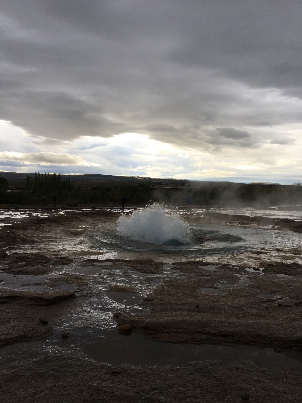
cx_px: 151
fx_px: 337
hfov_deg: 48.2
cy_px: 202
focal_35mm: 29
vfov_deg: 61.7
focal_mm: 4.15
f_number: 2.2
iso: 25
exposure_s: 1/591
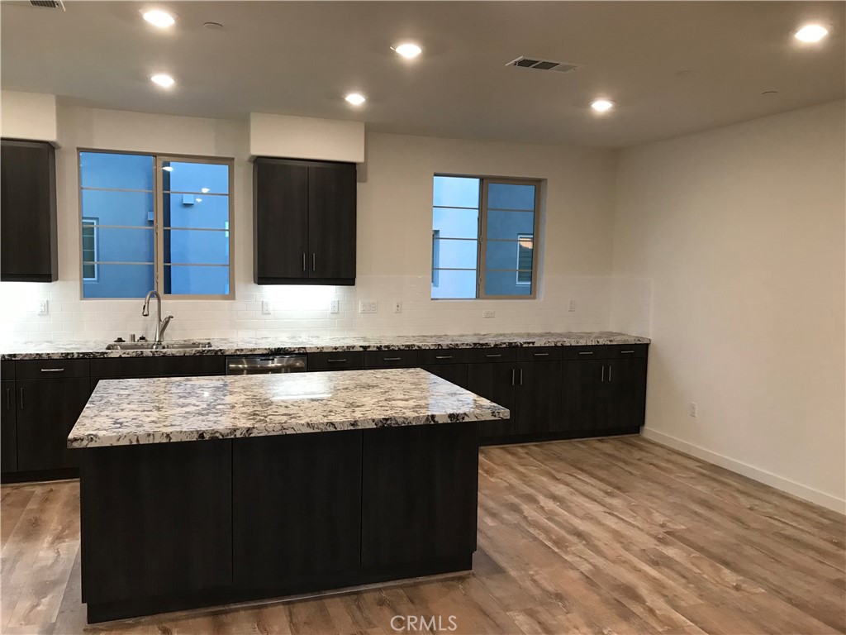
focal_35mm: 28
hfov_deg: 63.4
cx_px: 423
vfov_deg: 49.7
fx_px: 684
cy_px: 318
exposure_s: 1/30
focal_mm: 3.99
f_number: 1.8
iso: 40
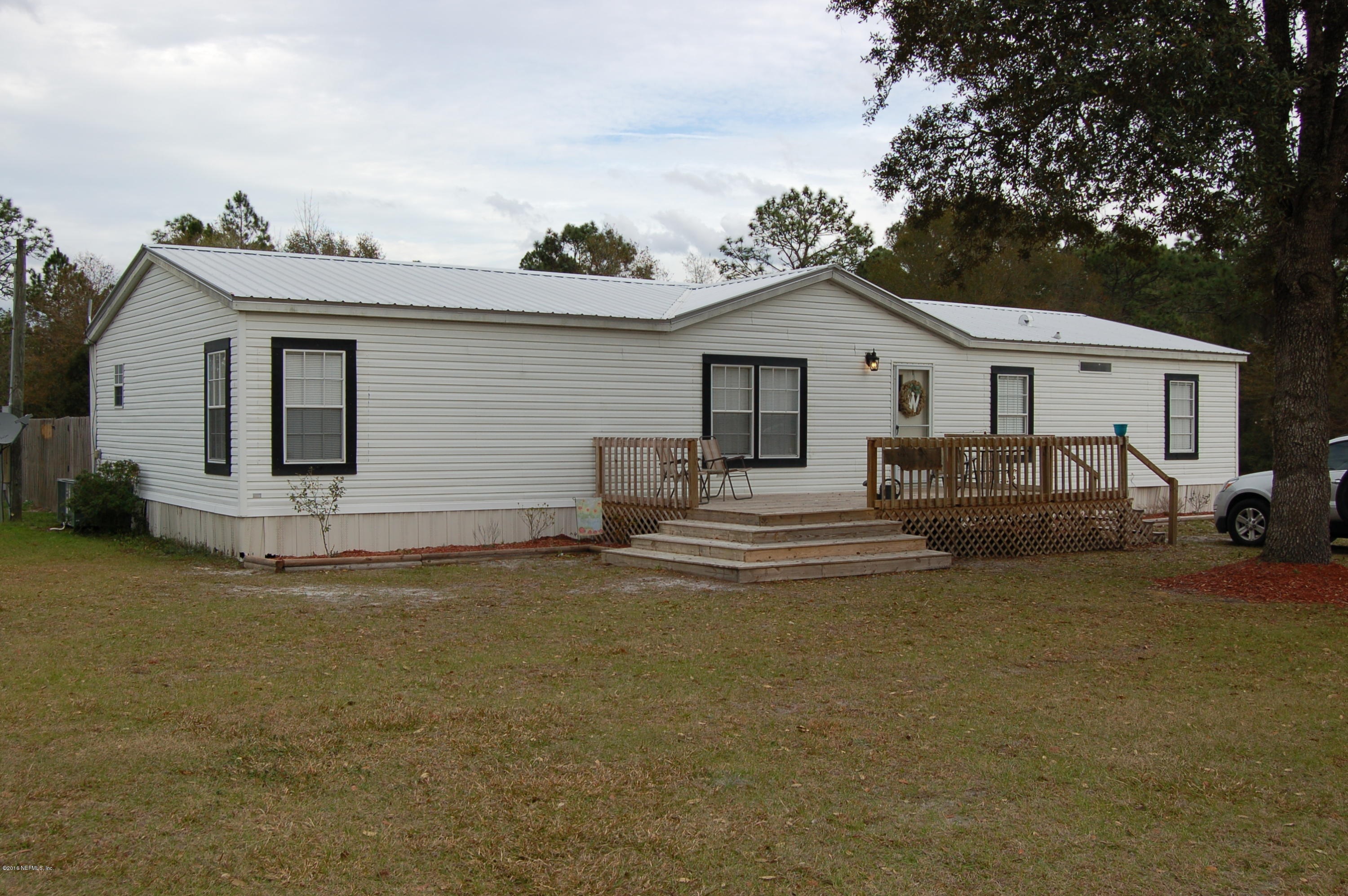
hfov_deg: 53.2
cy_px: 448
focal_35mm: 36
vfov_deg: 36.8
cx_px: 674
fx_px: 1347
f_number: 8
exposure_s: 1/250
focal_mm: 24
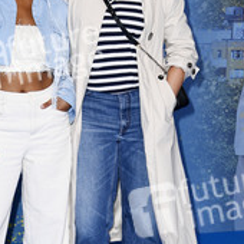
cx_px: 72
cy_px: 132
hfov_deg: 12.1
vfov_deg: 12.1
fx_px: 1148
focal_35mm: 144
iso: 1000
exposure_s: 1/250
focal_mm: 72
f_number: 5.6
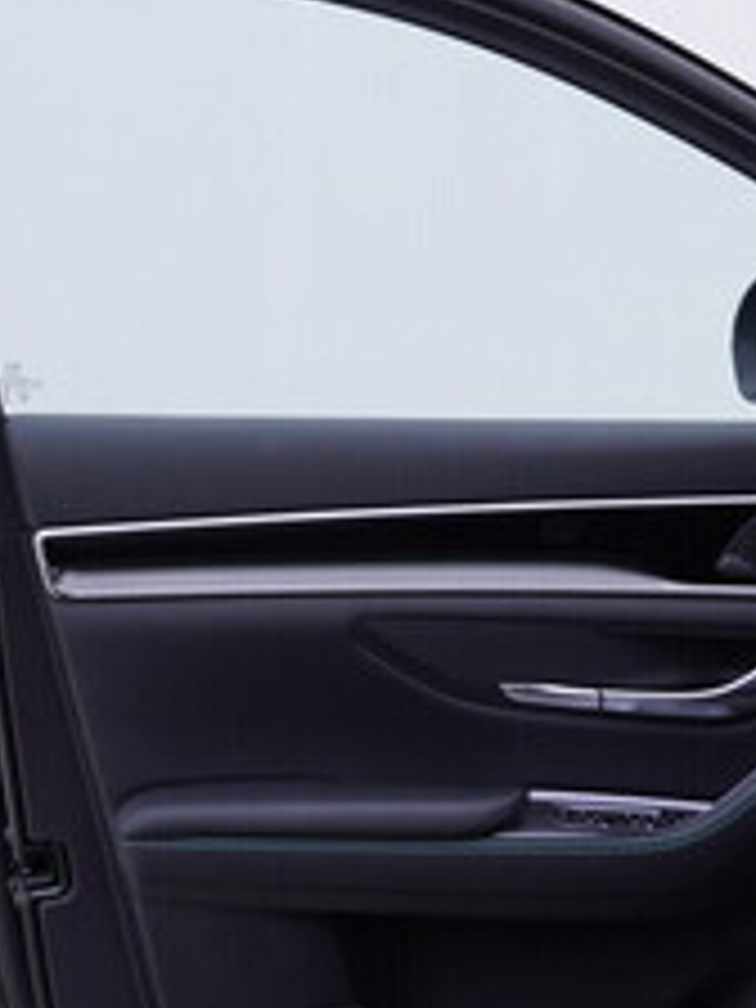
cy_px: 677
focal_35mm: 85
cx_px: 333
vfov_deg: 22.9
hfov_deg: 17.4
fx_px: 2475
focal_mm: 24
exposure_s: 1/60
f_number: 4
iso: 125
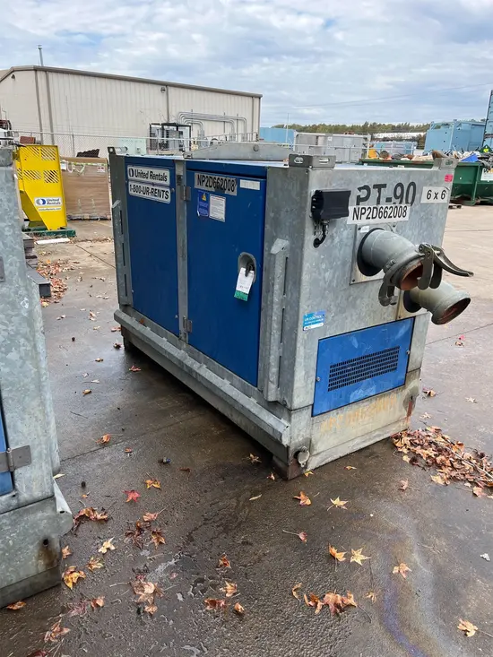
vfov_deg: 67.3
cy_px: 328
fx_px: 494
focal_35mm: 26
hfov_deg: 53.1
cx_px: 246
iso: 50
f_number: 1.6
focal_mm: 5.1
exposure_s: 1/943
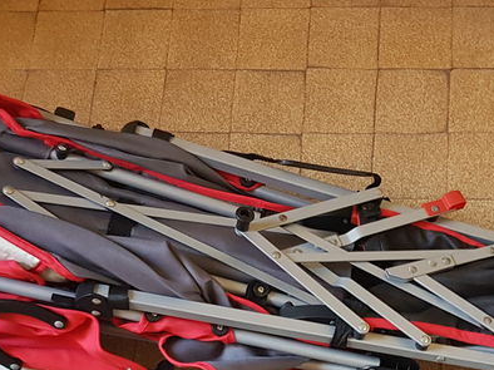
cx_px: 295
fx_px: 941
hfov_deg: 29.3
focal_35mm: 66
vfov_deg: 21.2
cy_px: 400
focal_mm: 4.2
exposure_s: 1/17
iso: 200
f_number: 1.7
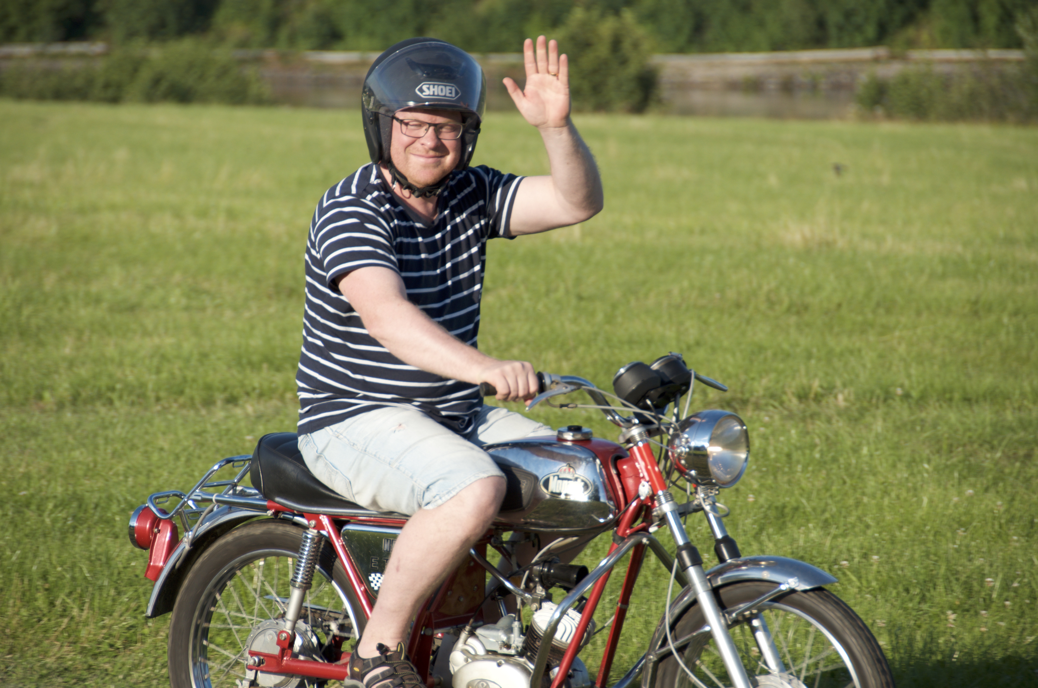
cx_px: 519
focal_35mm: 255
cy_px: 344
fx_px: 7337
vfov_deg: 5.4
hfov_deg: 8.1
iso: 200
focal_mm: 170
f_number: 6.3
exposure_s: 1/640
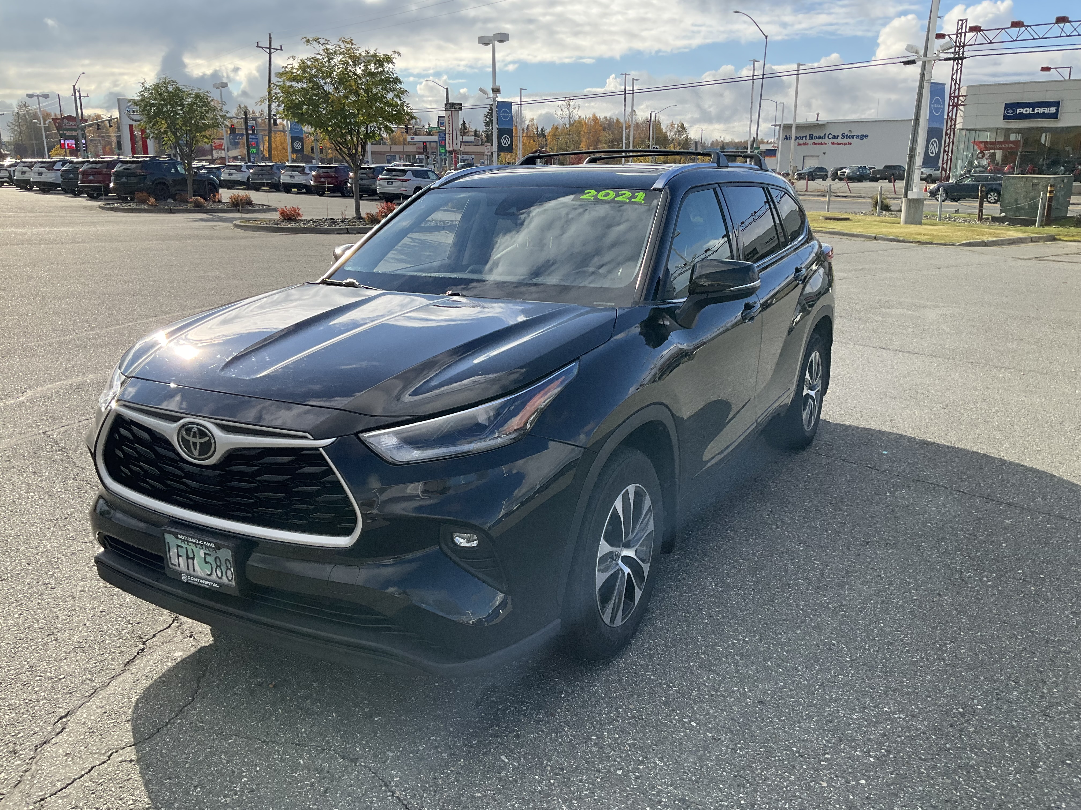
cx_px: 540
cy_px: 405
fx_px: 906
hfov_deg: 61.7
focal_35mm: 29
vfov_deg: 48.2
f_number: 1.8
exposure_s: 1/1342
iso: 25
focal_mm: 3
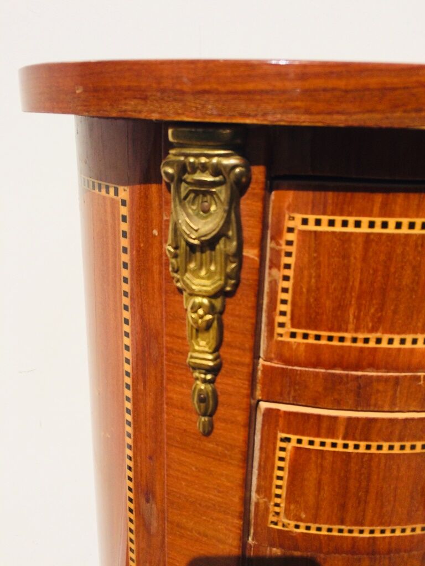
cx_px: 212
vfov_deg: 61.7
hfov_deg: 48.2
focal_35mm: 29
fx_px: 475
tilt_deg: -18.2
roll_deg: -2.2
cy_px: 283
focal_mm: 4.15
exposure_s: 1/4566
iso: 32
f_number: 2.2
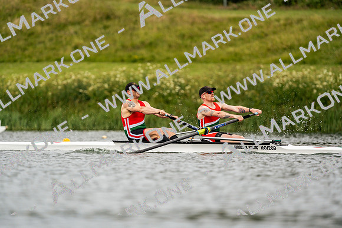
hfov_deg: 3.4
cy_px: 114
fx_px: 5701
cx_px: 171
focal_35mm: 600
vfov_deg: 2.3
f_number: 6.3
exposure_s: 1/2000
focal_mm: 600
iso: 400
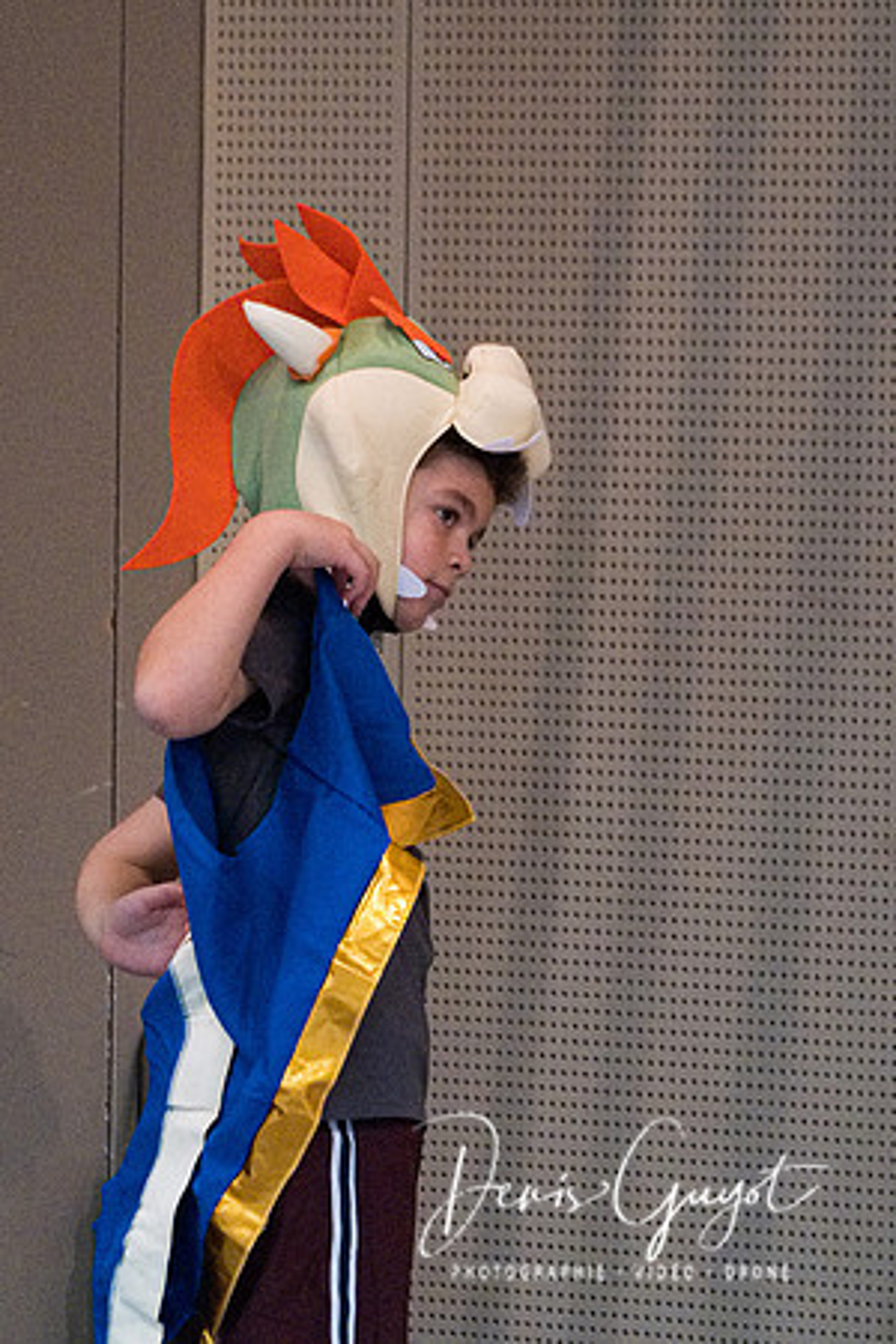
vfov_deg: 5.6
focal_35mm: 365
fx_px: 13635
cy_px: 565
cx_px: 606
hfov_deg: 3.8
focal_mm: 140
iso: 5000
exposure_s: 1/400
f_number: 2.8
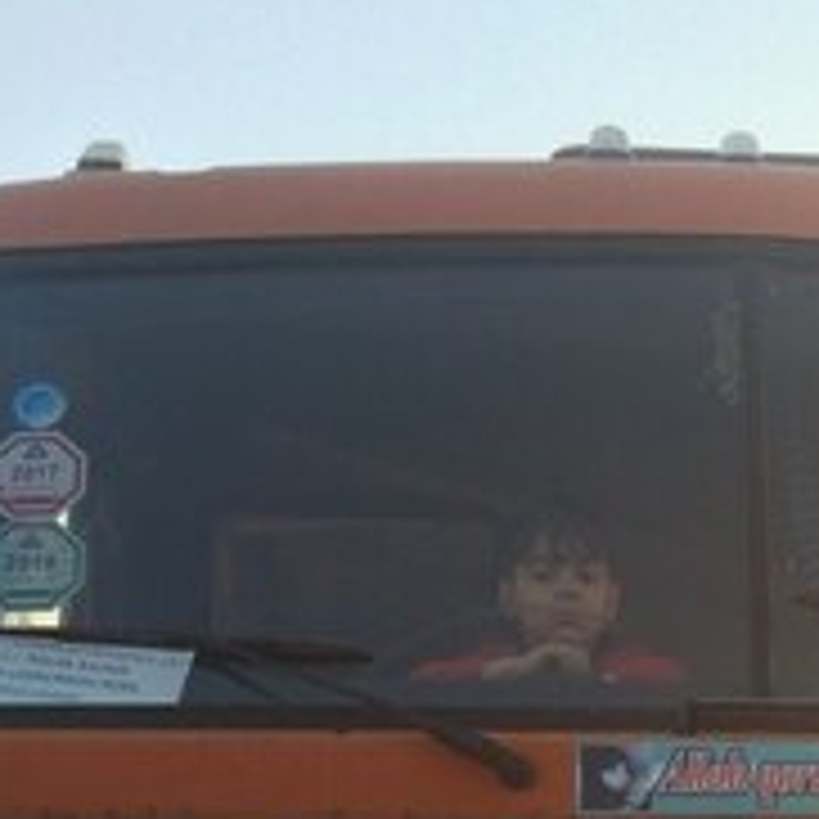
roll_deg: +1.3
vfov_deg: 22.2
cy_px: 1053
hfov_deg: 23.6
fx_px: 1874
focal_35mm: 70
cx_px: 814
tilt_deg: -3.0
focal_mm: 4.15
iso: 32
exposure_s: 1/272
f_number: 2.2
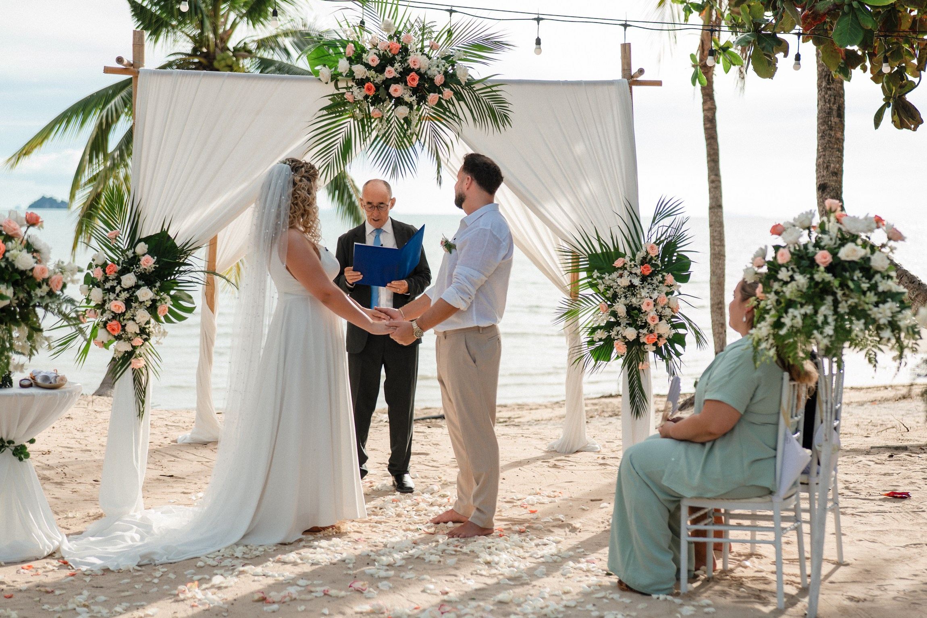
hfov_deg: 37.1
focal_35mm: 54
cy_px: 322
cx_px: 492
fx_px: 1382
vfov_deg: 25.2
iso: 100
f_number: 2.2
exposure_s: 1/400
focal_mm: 50
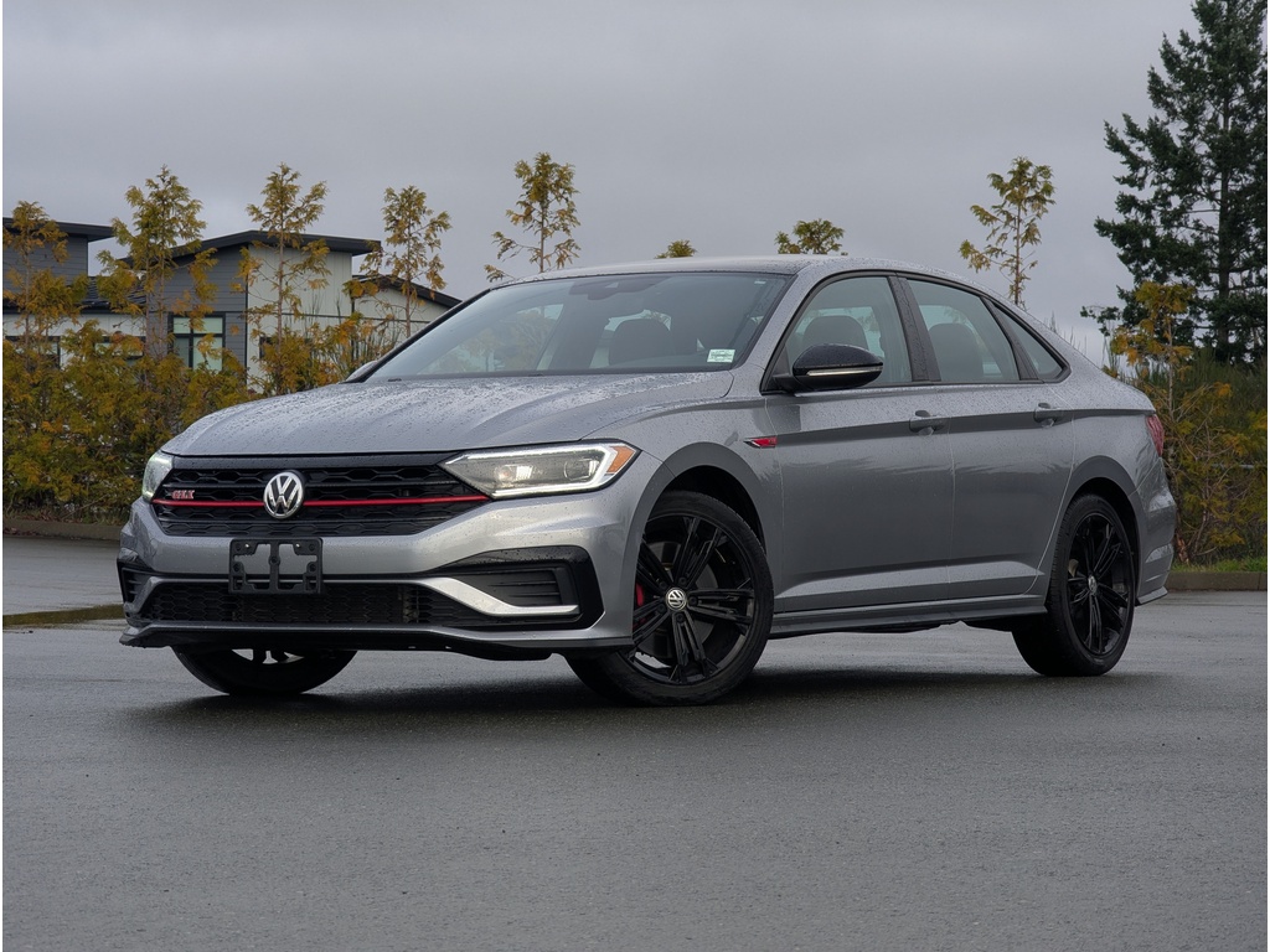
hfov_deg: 18.5
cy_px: 476
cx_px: 635
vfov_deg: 14.0
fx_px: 3889
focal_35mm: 106
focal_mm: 19
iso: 30
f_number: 3.5
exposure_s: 1/212
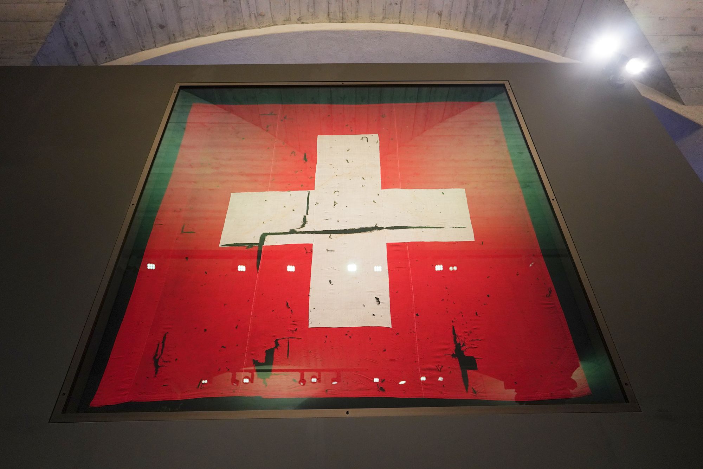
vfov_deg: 53.1
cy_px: 234
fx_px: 469
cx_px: 352
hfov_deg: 73.7
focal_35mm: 24
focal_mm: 24
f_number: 3.5
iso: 3200
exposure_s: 1/80
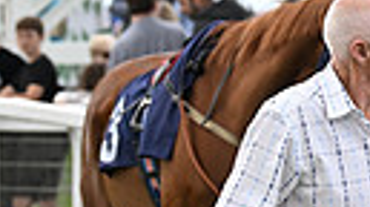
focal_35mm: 548
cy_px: 160
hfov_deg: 3.9
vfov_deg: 2.2
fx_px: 5366
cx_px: 780
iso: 500
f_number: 5
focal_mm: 116
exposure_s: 1/800
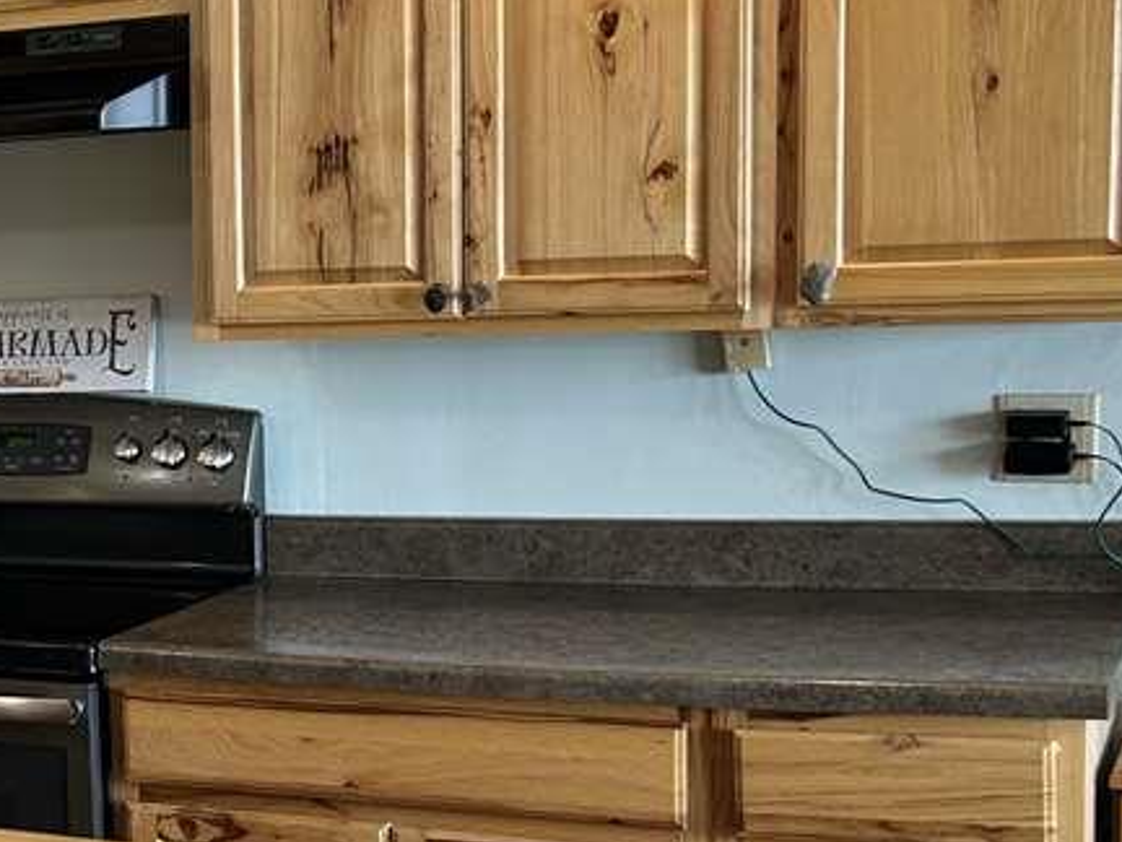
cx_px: -265
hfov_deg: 23.0
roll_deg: +2.9
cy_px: 530
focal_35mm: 77
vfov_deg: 19.1
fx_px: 2496
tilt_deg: -7.9
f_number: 1.5
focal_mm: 5.7
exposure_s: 1/60
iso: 80
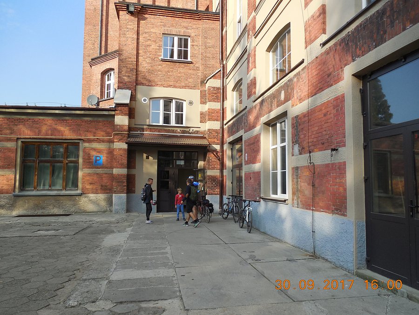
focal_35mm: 25
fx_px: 303
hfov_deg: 69.4
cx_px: 210
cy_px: 158
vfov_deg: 54.9
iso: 125
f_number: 3.3
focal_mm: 4.5
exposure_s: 1/500
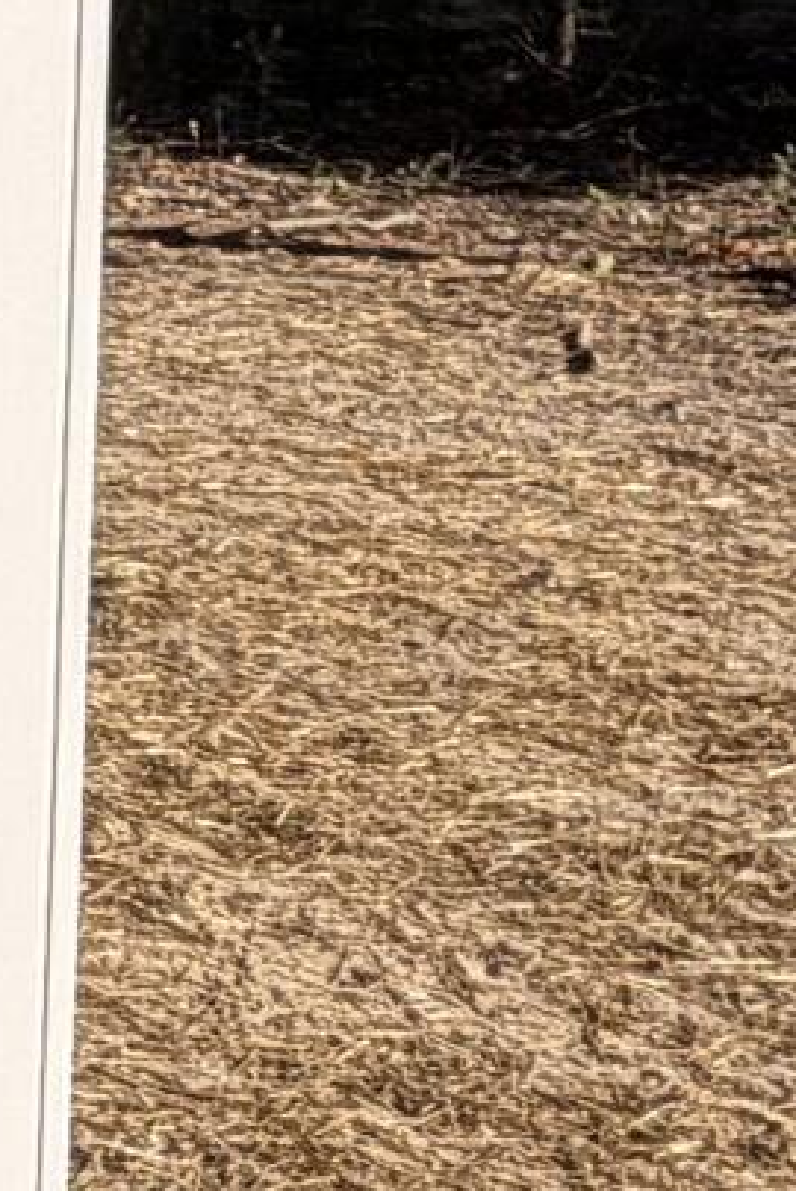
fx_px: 3576
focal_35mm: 108
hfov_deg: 10.0
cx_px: -1471
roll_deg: +0.3
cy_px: 27
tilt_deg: -4.4
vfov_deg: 18.5
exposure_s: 1/1339
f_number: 2.2
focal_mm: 2.22
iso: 20
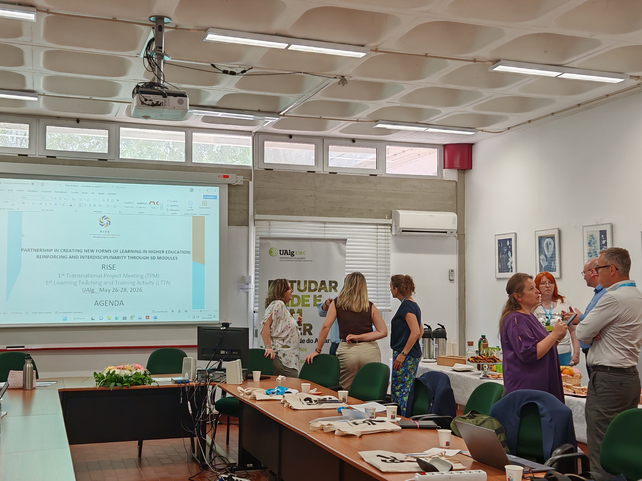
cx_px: 321
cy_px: 240
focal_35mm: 43
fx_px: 797
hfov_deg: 43.9
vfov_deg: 33.6
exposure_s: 1/100
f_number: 1.9
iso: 100
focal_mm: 6.67
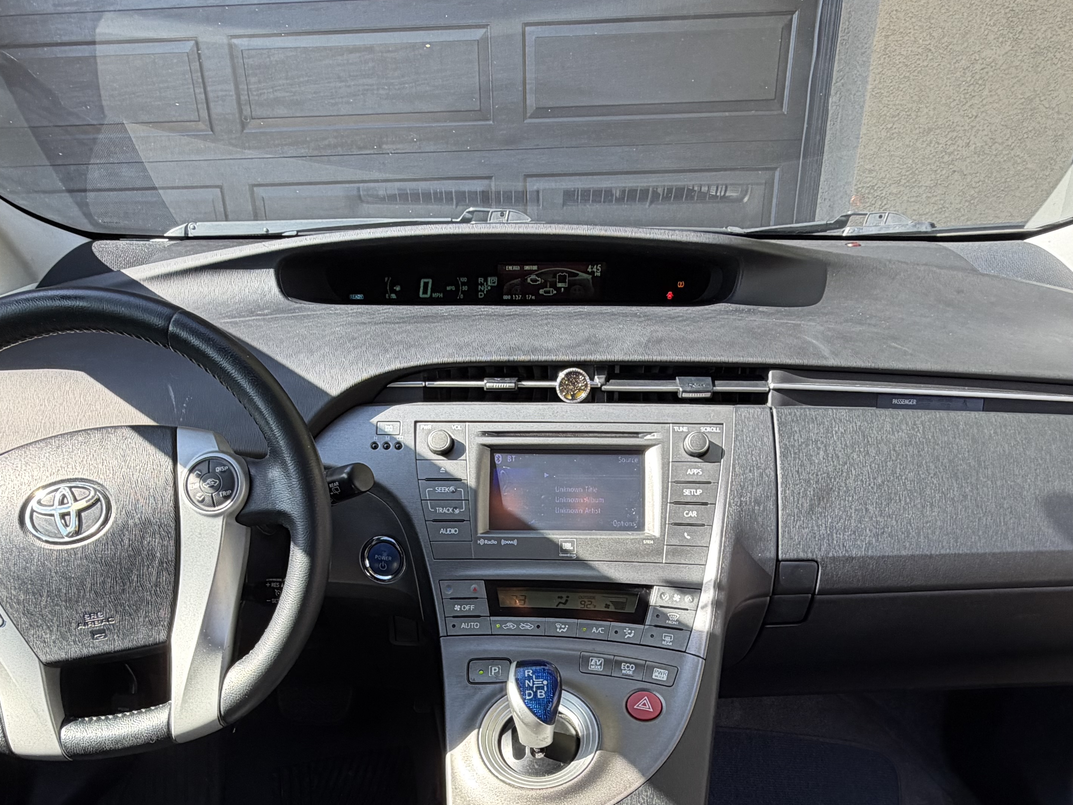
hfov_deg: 63.4
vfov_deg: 47.4
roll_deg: +2.3
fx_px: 868
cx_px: 509
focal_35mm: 28
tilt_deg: -27.1
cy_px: 628
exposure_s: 1/121
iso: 50
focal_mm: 2.22
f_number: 2.2
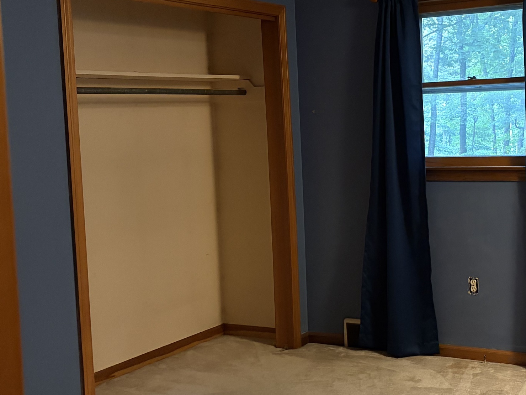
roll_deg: +1.9
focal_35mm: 54
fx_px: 820
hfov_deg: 34.6
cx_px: 413
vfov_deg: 27.0
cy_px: 175
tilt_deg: -4.4
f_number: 1.6
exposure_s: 1/30
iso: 800
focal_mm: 5.96
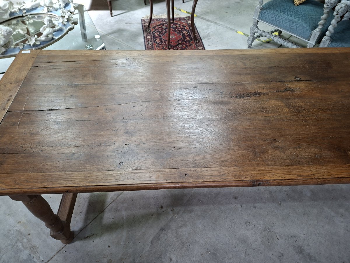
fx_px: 233
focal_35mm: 23
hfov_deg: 73.9
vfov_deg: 58.9
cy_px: 132
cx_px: 175
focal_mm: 5.54
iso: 320
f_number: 1.8
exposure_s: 1/50
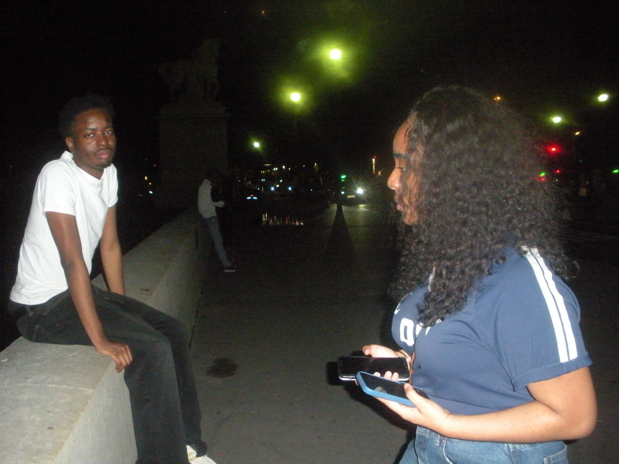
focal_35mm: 36
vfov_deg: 39.7
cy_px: 232
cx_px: 310
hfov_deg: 51.4
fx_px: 644
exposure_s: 1/60
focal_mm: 6.3
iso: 800
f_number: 3.5
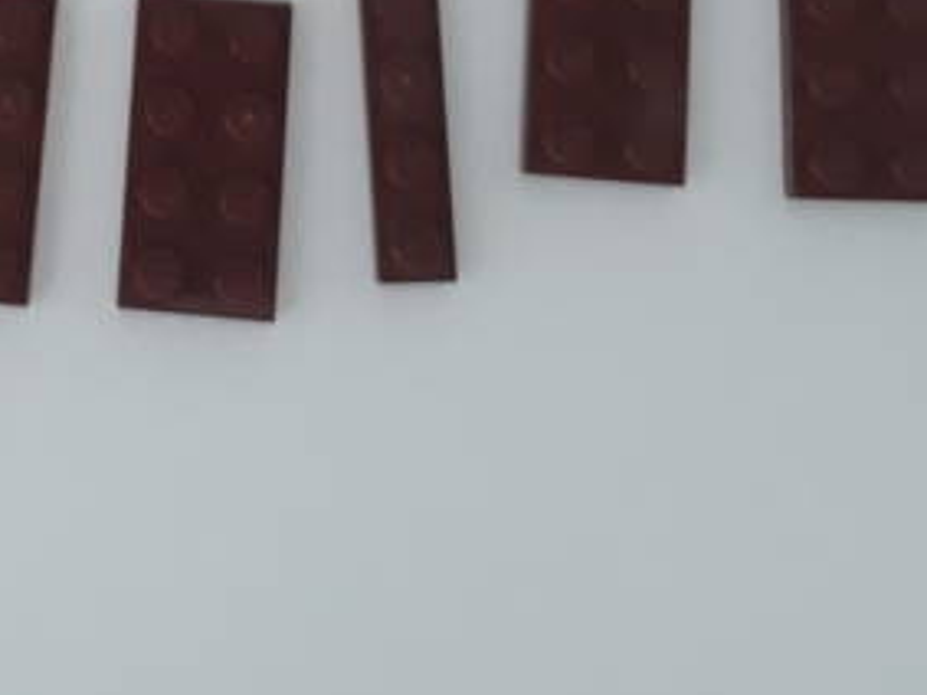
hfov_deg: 21.9
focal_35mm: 86
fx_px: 2302
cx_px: -3
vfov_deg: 16.1
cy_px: -248
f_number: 1.9
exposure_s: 1/17
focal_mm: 3.6
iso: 200
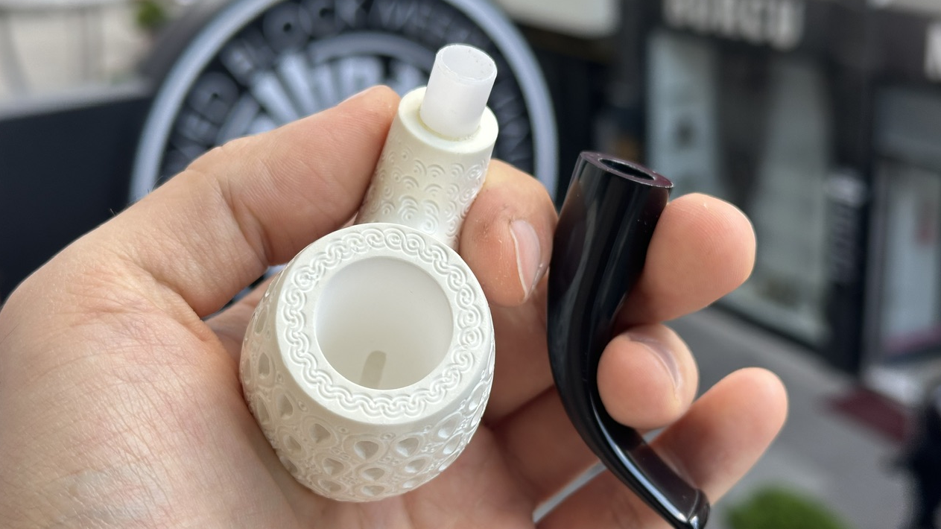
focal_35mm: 53
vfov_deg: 22.6
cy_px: 254
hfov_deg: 39.2
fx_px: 1322
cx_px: 474
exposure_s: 1/601
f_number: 1.78
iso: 64
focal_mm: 6.86
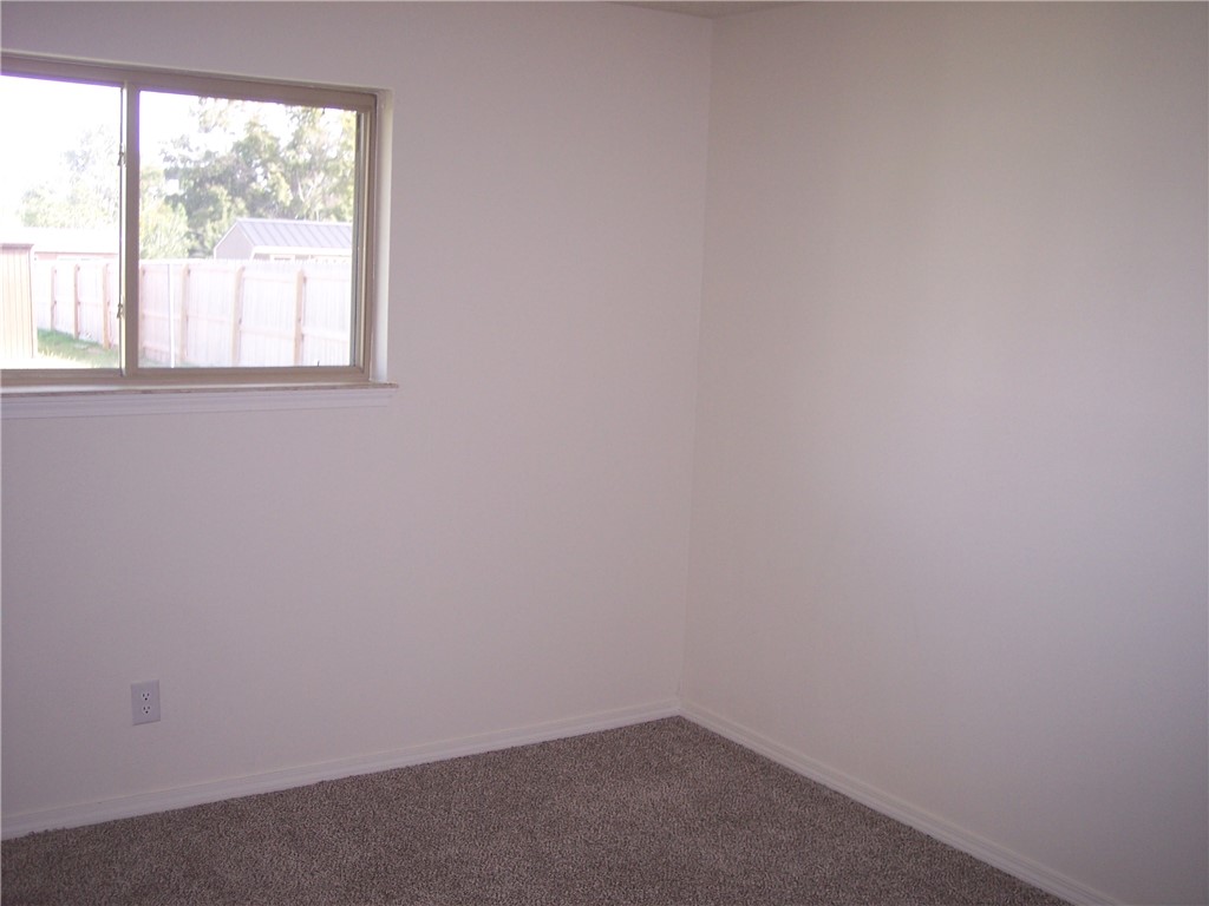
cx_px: 604
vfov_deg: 36.8
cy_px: 453
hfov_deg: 47.9
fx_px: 1362
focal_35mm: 39
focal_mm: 8
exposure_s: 1/60
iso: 100
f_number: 2.8
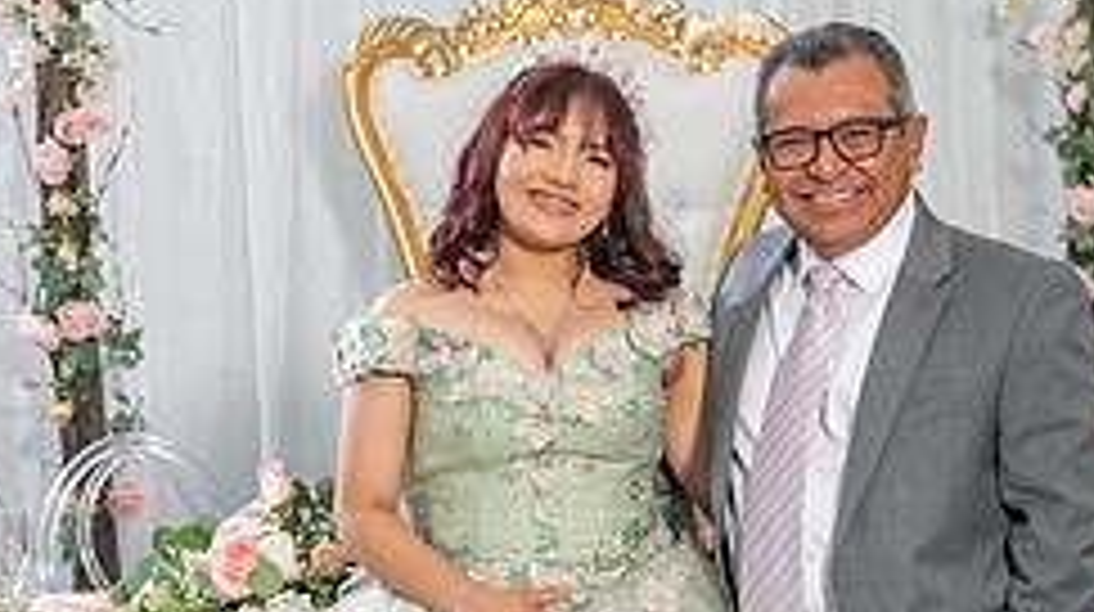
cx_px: 537
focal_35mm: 102
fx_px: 2955
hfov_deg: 21.0
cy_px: 837
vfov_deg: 11.5
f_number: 3.5
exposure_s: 1/160
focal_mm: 35
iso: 200
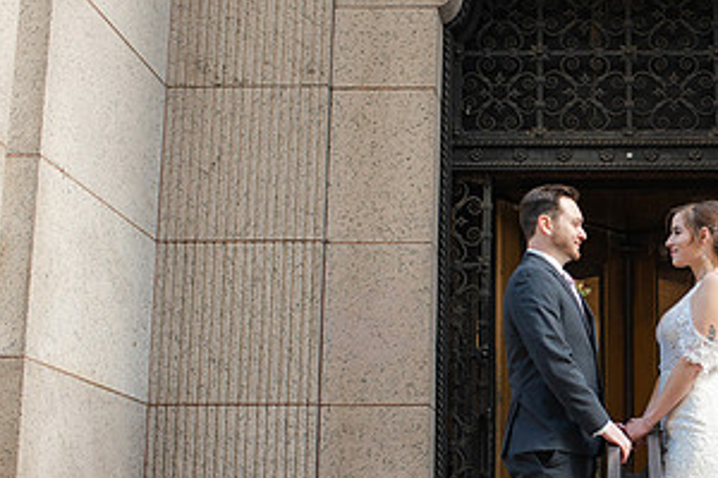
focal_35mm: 73
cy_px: 309
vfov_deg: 18.6
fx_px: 1456
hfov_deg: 26.6
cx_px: 676
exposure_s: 1/400
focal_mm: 35
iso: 1000
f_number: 3.5
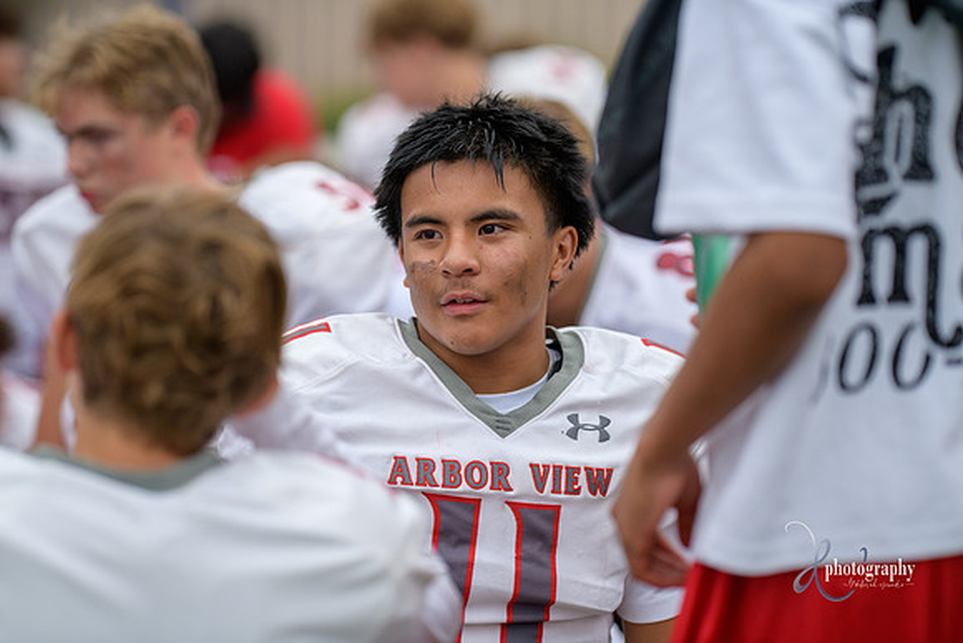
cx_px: 482
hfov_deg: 12.1
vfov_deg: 8.1
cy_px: 322
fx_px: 4548
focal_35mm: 170
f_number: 2.8
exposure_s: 1/500
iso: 720
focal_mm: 170
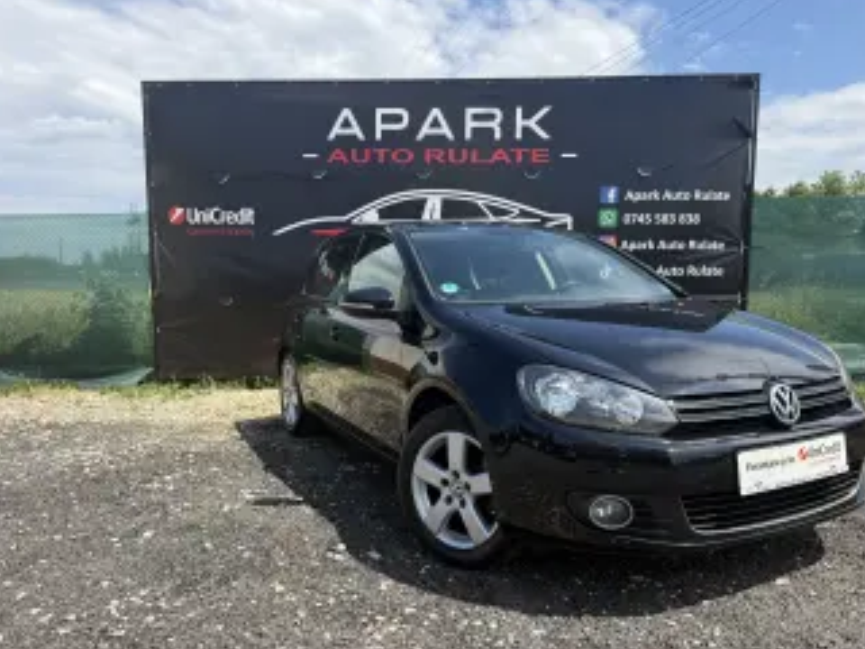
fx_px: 675
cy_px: 352
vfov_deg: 51.3
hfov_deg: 65.2
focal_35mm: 27
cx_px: 478
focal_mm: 6.76
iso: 80
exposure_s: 1/3021
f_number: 1.78
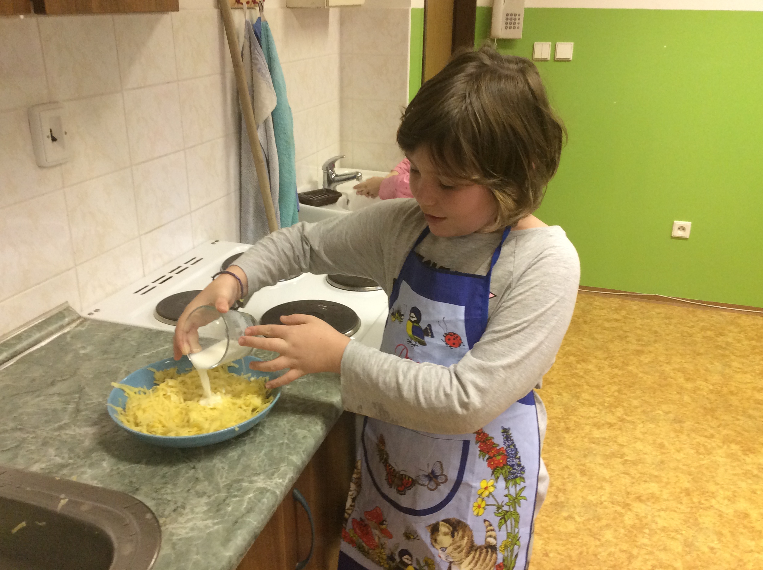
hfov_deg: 55.4
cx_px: 376
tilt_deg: -21.7
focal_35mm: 33
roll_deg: -1.1
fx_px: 726
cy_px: 278
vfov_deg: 42.8
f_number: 2.4
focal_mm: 3.3
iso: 100
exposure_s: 1/25
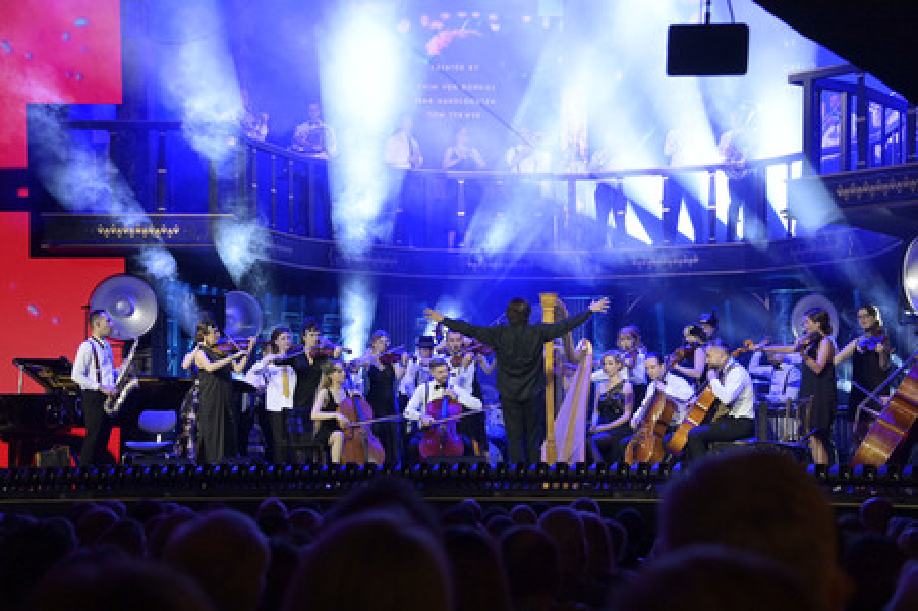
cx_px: 459
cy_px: 306
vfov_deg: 16.0
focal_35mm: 85
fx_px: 2166
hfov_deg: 23.9
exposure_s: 1/320
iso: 8000
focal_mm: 85
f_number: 6.3
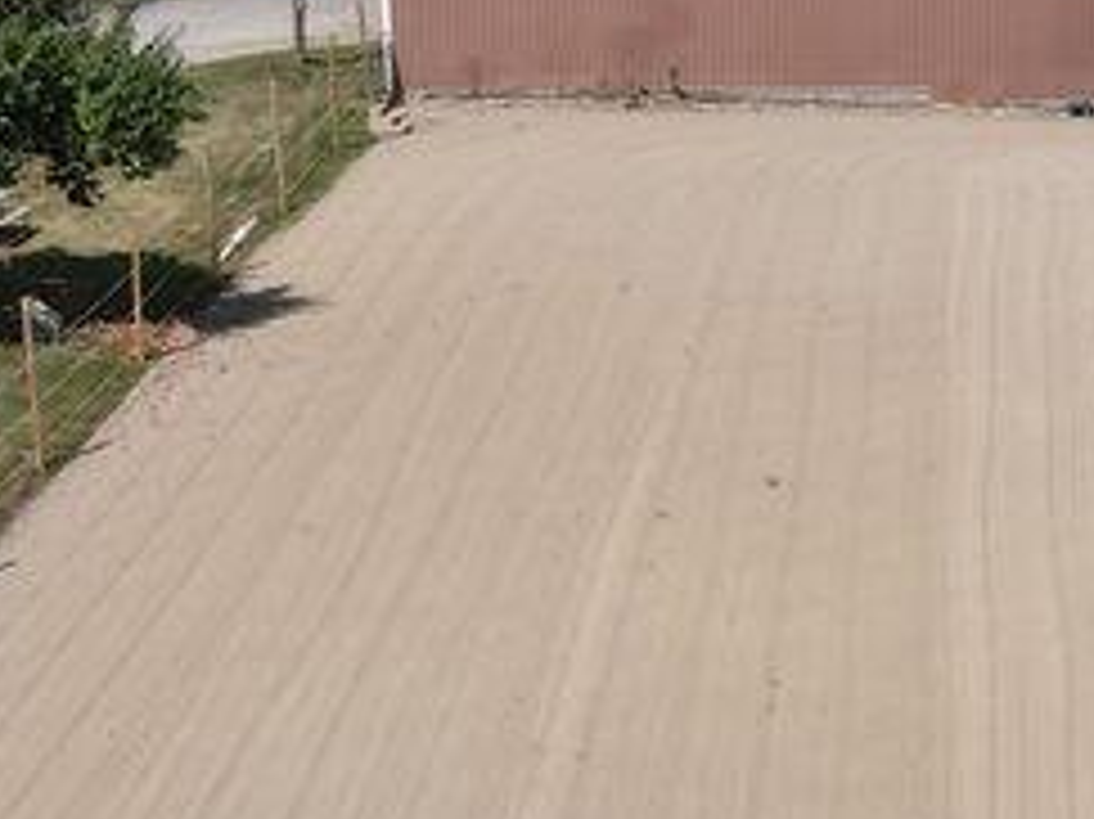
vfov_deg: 14.3
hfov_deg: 19.3
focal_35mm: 101
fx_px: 3190
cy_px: 878
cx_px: 828
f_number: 2.8
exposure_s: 1/1000
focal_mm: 4.5
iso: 100
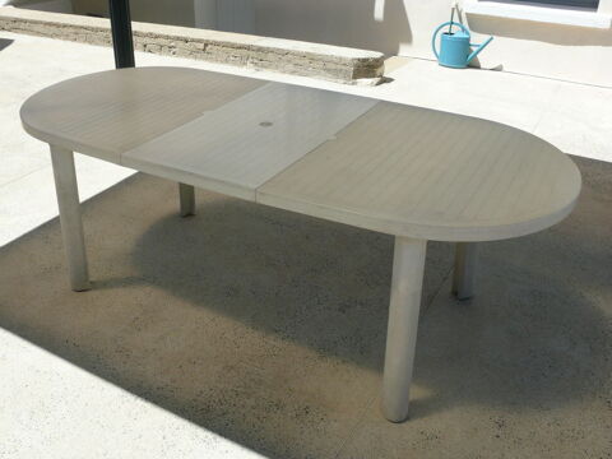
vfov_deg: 40.7
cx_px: 306
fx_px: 619
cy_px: 230
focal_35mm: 35
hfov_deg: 52.6
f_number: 5.6
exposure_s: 1/400
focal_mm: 7.4
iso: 100
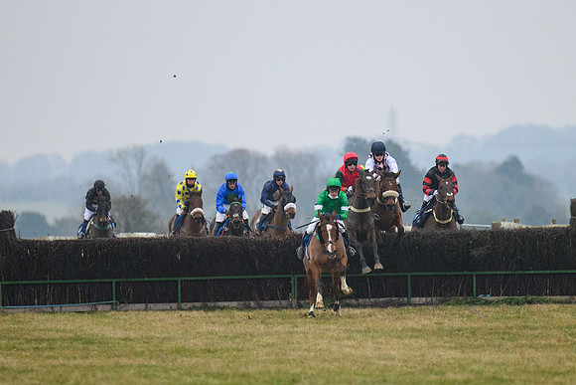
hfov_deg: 3.8
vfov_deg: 2.5
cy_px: 161
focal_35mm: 547
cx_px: 347
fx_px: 8751
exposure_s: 1/640
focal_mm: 300
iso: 2000
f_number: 4
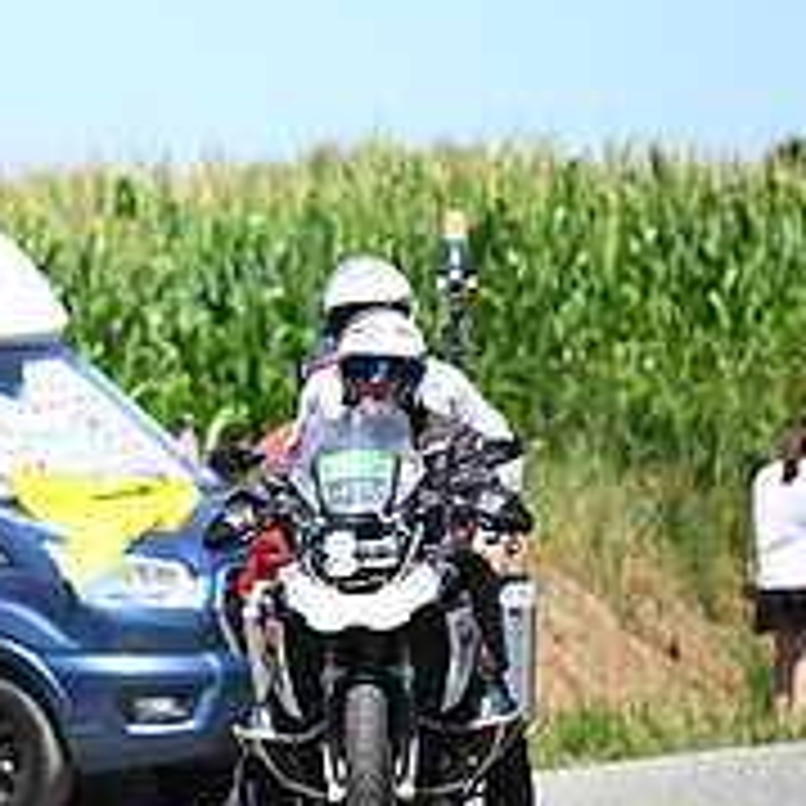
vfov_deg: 3.6
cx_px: -230
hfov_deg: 3.6
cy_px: 529
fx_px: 12724
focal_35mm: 483
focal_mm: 175
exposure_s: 1/2000
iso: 200
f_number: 3.2
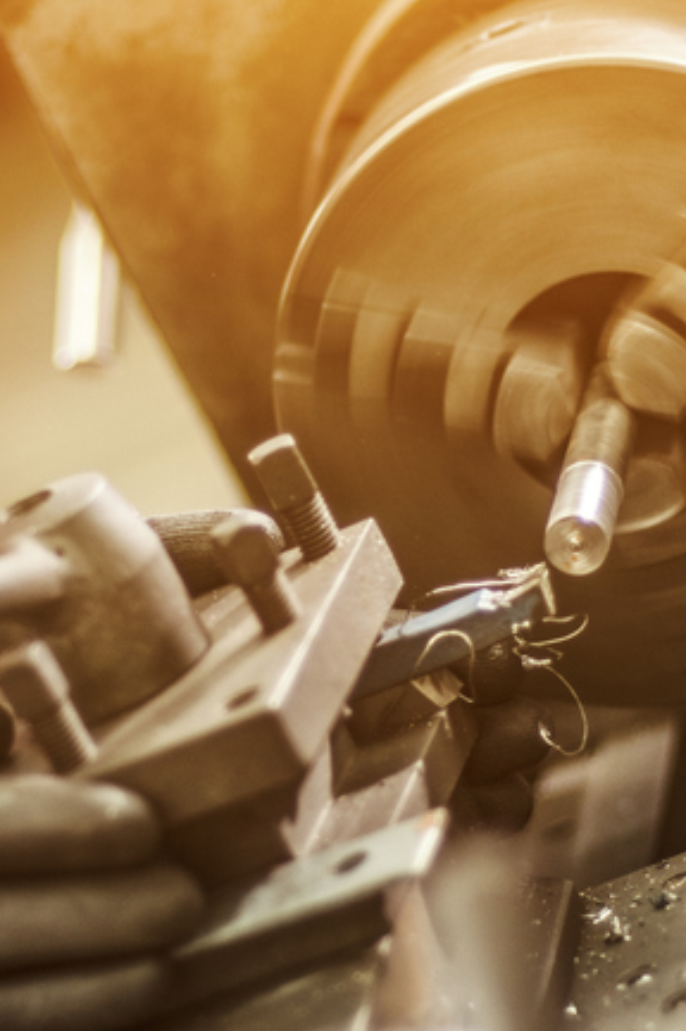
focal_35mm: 145
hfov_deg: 9.4
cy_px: 532
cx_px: 245
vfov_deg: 14.2
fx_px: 4151
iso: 200
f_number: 1.4
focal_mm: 50
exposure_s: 1/200
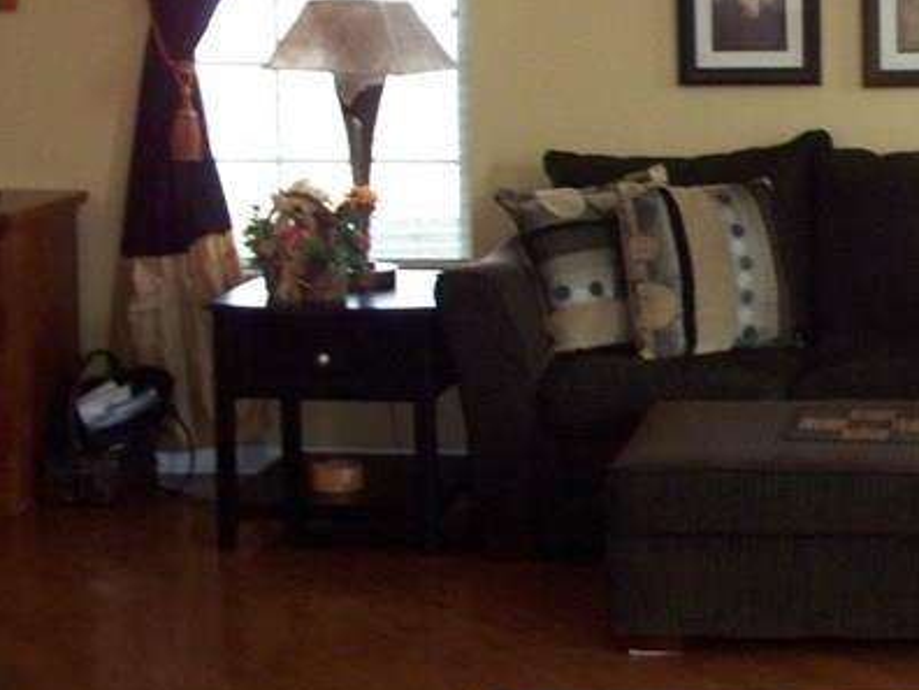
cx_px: 963
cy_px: 125
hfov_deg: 20.3
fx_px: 2469
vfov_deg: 15.8
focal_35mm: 93
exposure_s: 1/60
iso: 200
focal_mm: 7.54
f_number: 2.8
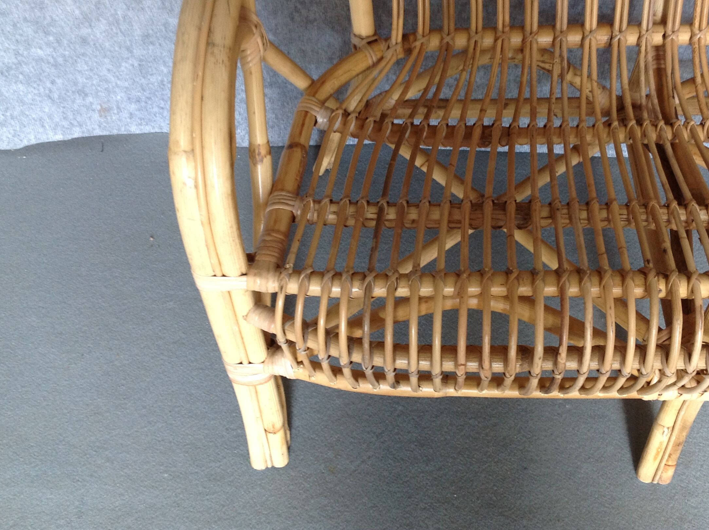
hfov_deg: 44.7
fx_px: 859
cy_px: 223
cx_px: 409
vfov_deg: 34.2
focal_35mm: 42
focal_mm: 4.28
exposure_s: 1/15
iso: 100
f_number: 2.4
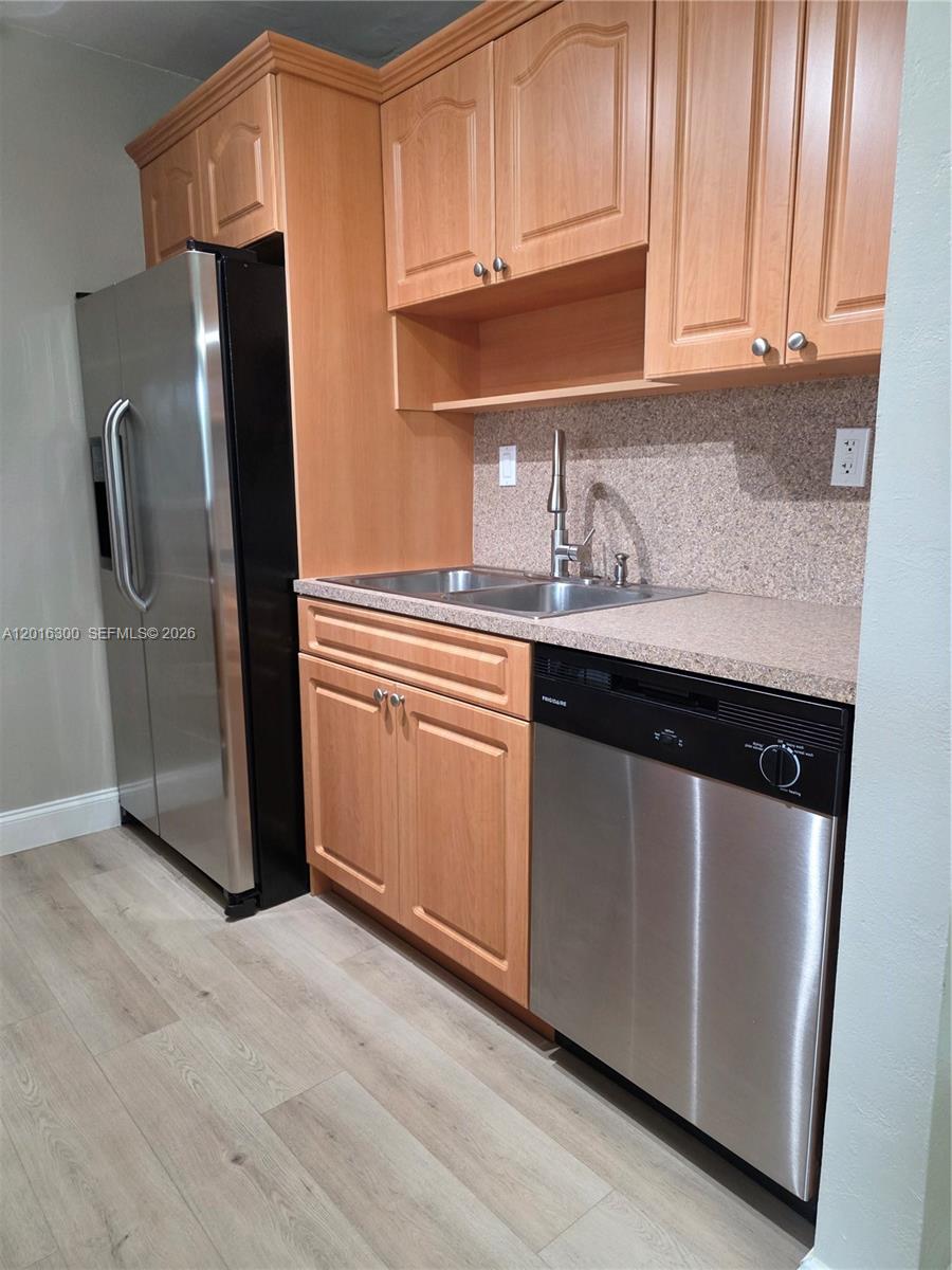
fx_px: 843
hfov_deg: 58.9
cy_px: 635
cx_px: 476
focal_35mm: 23
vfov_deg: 73.9
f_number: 1.7
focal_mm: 6.3
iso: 400
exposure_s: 1/120
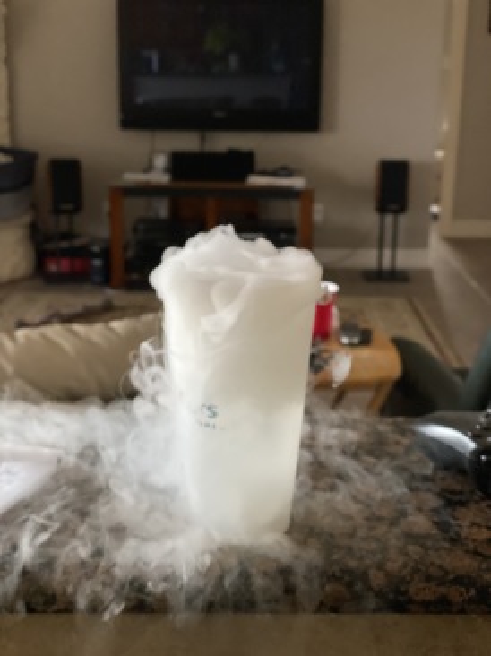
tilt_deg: -15.0
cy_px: 328
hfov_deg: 28.0
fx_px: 985
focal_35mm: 52
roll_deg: -0.8
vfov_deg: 36.8
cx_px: 246
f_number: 2
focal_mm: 6
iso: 250
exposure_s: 1/108
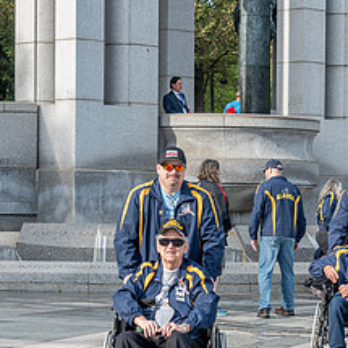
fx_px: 1570
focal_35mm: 138
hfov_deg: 12.5
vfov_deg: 12.6
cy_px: 272
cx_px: 364
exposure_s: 1/125
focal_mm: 44
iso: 100
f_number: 6.3
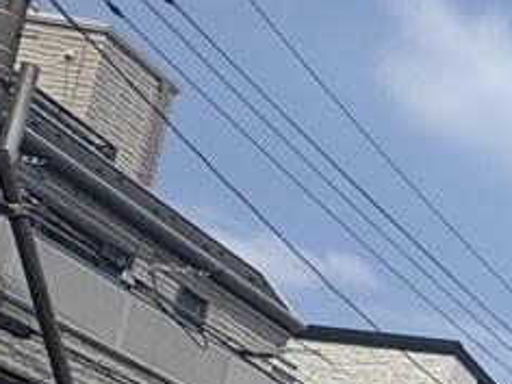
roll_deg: +0.7
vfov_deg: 16.8
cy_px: 640
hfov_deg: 13.4
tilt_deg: +11.1
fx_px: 1124
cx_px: 1362
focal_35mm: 76
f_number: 2.2
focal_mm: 2.22
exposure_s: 1/2494
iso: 50
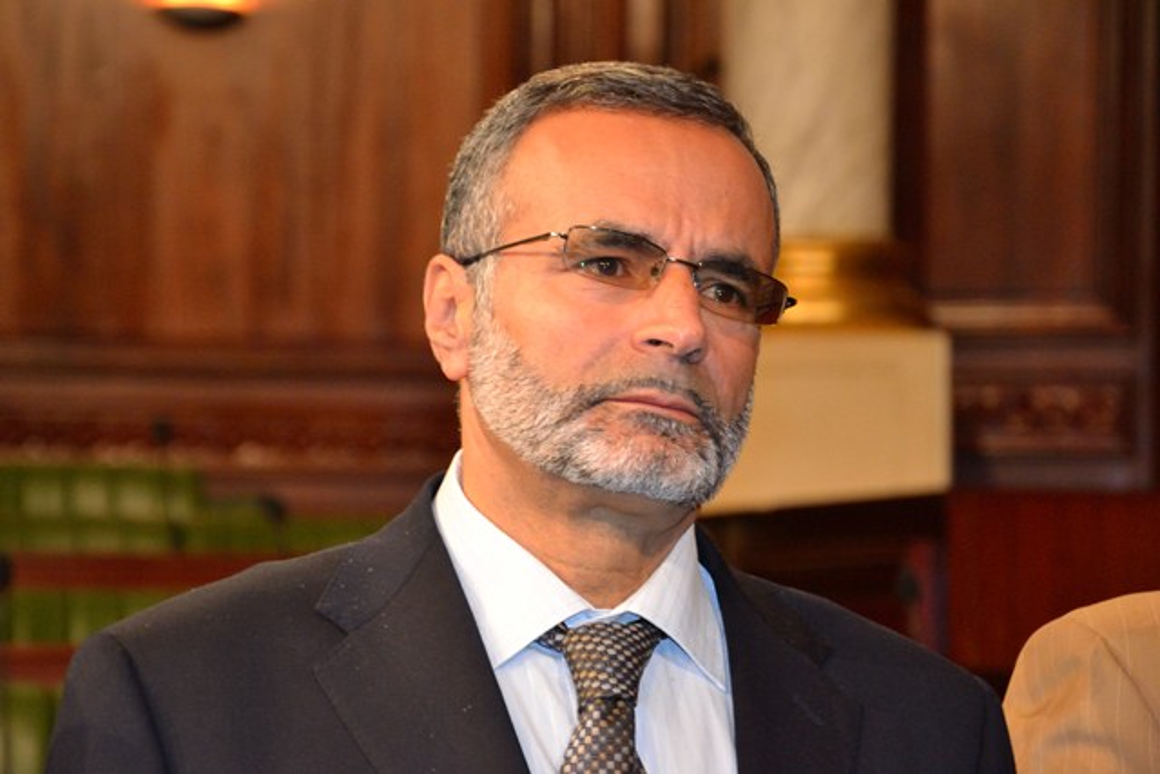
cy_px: 387
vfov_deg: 10.2
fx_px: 4351
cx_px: 580
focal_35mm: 135
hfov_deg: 15.2
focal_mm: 90
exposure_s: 1/60
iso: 2000
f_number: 5.6
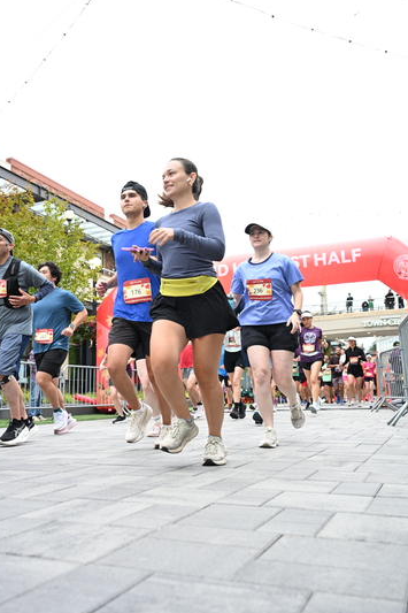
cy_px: 302
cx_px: 198
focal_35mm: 32
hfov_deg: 41.1
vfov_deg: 58.7
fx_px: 544
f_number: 4
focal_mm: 31
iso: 2000
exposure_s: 1/640
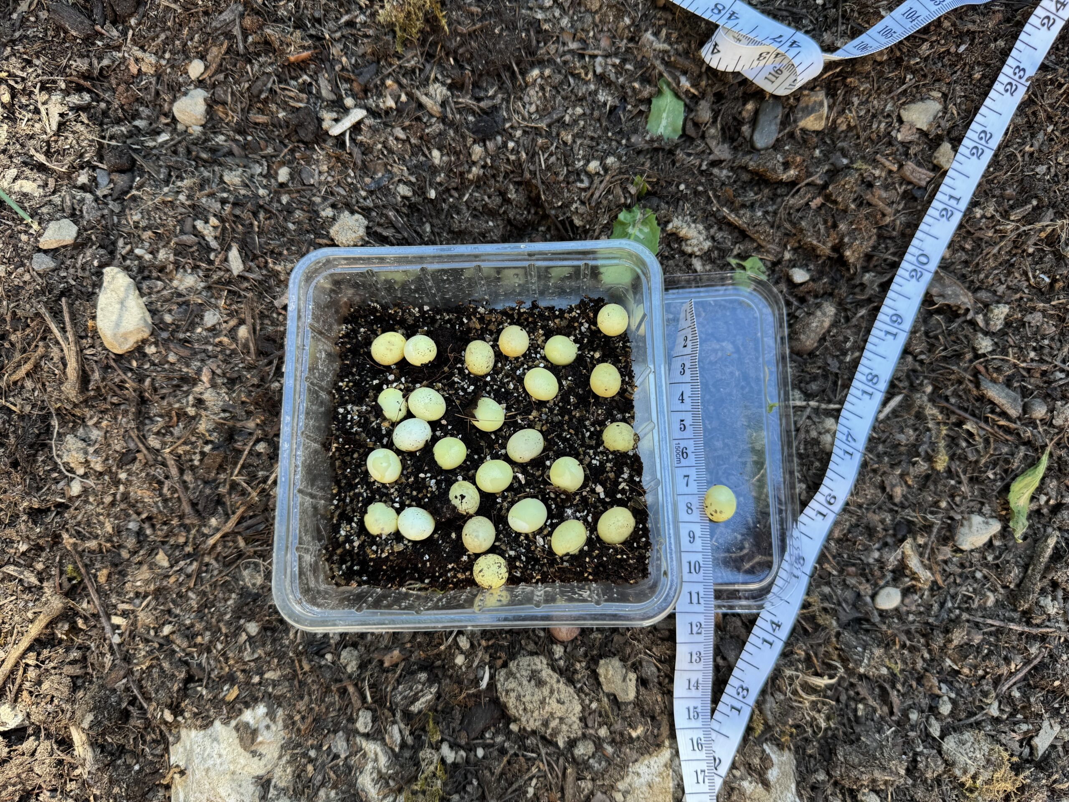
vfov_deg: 56.8
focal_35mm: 24
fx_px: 741
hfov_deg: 71.6
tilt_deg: -74.0
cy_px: 401
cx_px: 534
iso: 64
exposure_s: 1/171
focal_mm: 6.76
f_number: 1.78
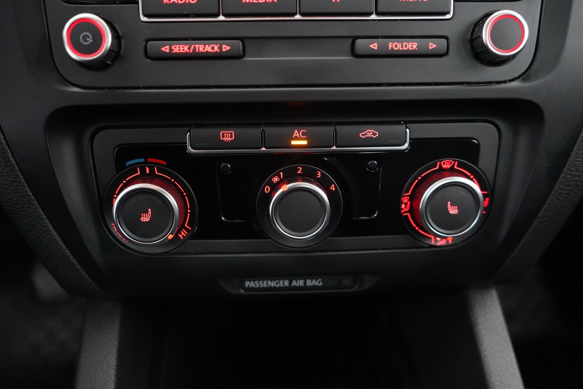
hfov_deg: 65.5
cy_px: 194
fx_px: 453
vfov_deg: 46.4
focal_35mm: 28
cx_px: 292
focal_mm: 28
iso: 12800
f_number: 3.5
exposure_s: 1/40
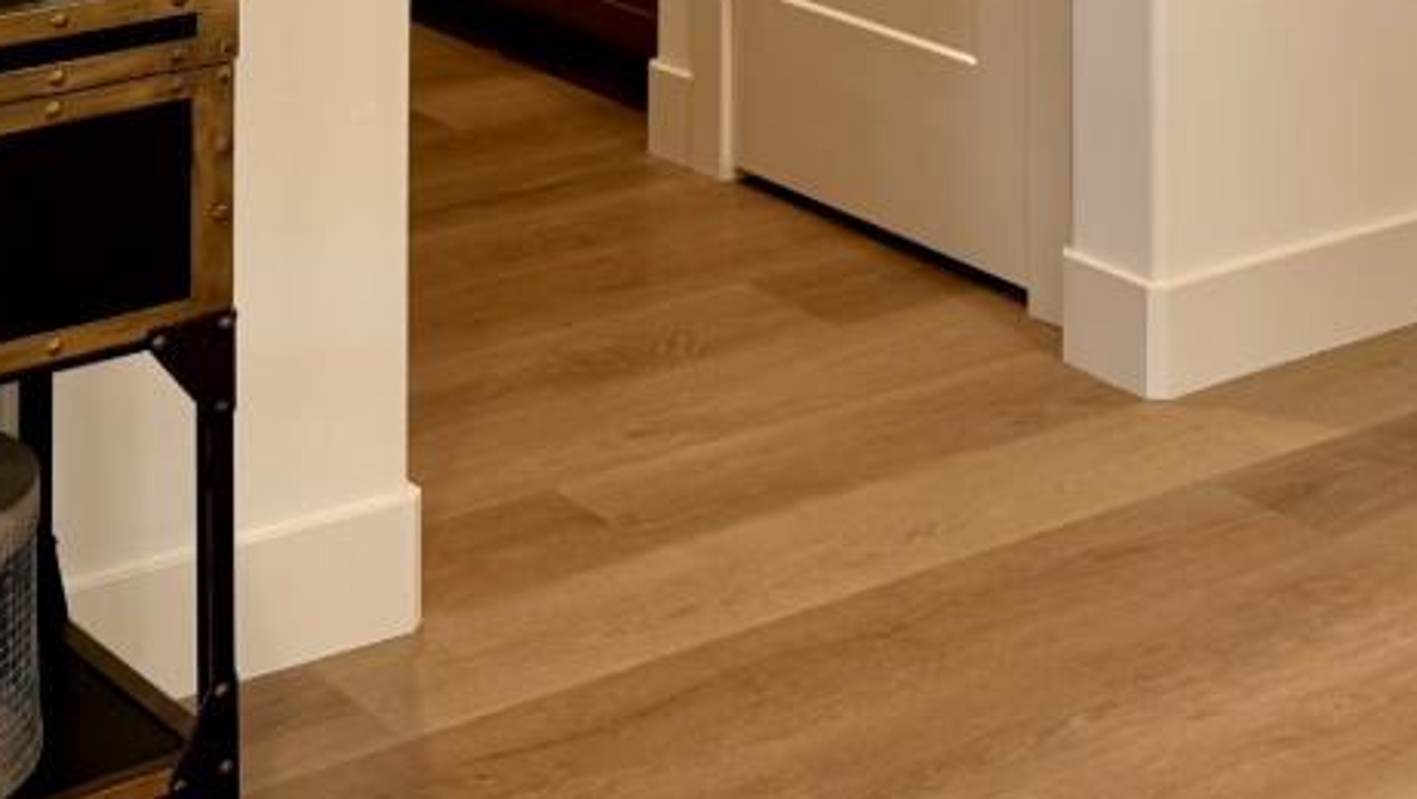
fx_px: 3196
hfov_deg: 24.9
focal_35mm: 85
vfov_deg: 12.7
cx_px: 885
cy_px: -751
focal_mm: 6.76
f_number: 1.78
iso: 125
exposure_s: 1/121
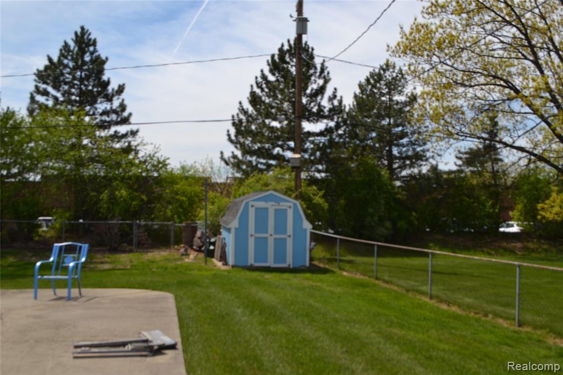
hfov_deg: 57.2
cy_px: 188
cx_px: 282
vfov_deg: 39.9
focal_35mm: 33
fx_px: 516
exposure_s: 1/200
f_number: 10
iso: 100
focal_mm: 22
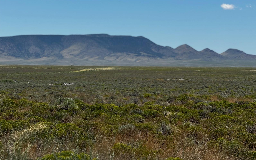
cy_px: 80
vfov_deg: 10.2
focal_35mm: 128
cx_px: 128
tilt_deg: -1.1
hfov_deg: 16.3
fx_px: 893
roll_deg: +0.5
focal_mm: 15.66
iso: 50
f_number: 2.8
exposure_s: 1/1650
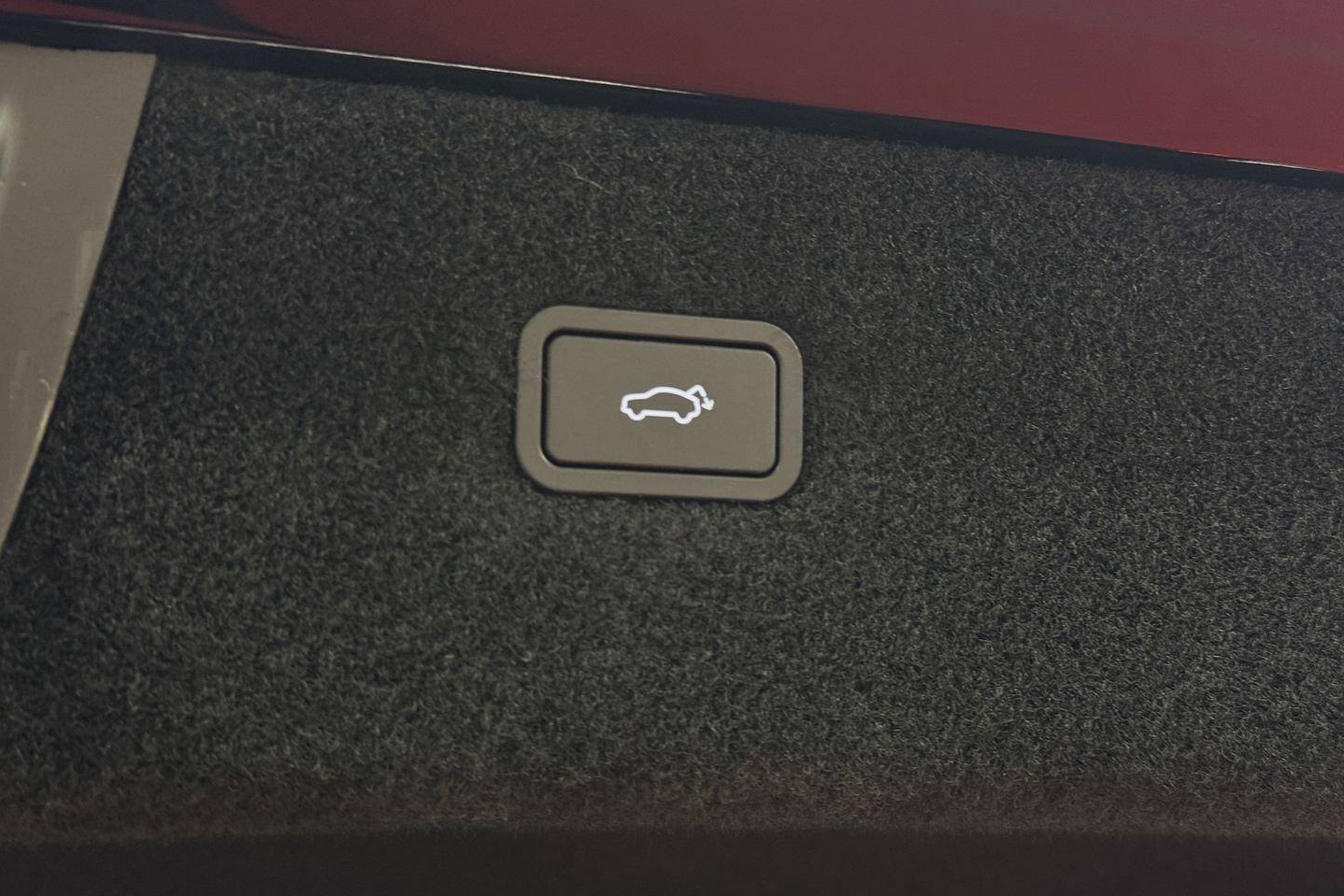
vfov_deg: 27.0
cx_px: 672
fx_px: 1867
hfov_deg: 39.6
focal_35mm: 50
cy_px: 453
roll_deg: +7.5
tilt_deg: +26.6
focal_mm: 6.76
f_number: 1.78
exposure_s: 1/33
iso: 250
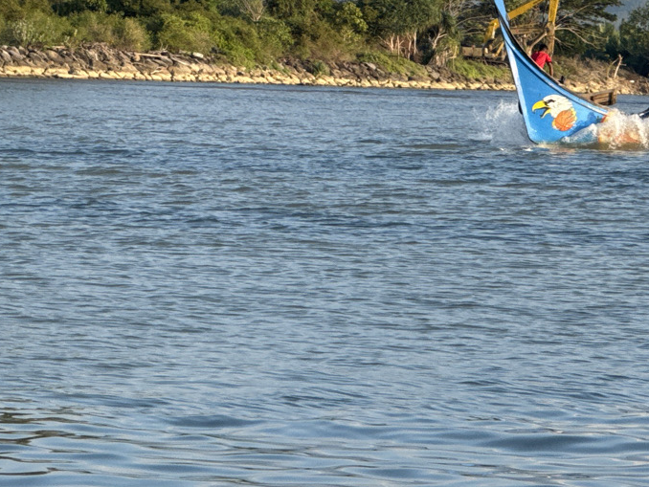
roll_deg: -1.4
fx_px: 4257
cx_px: 307
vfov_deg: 6.5
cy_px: 158
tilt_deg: -0.1
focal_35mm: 227
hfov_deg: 8.7
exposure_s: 1/323
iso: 25
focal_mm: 9
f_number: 2.8
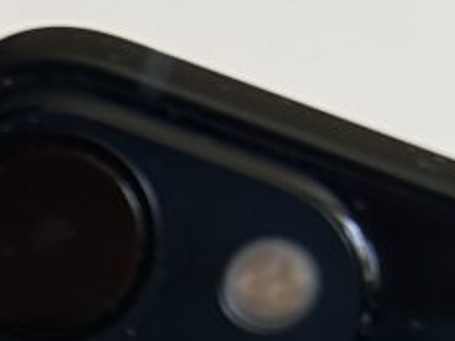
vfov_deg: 7.8
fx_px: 2233
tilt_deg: -59.3
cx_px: -352
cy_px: 938
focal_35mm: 170
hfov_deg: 10.9
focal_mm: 5.7
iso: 40
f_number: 1.5
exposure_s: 1/121
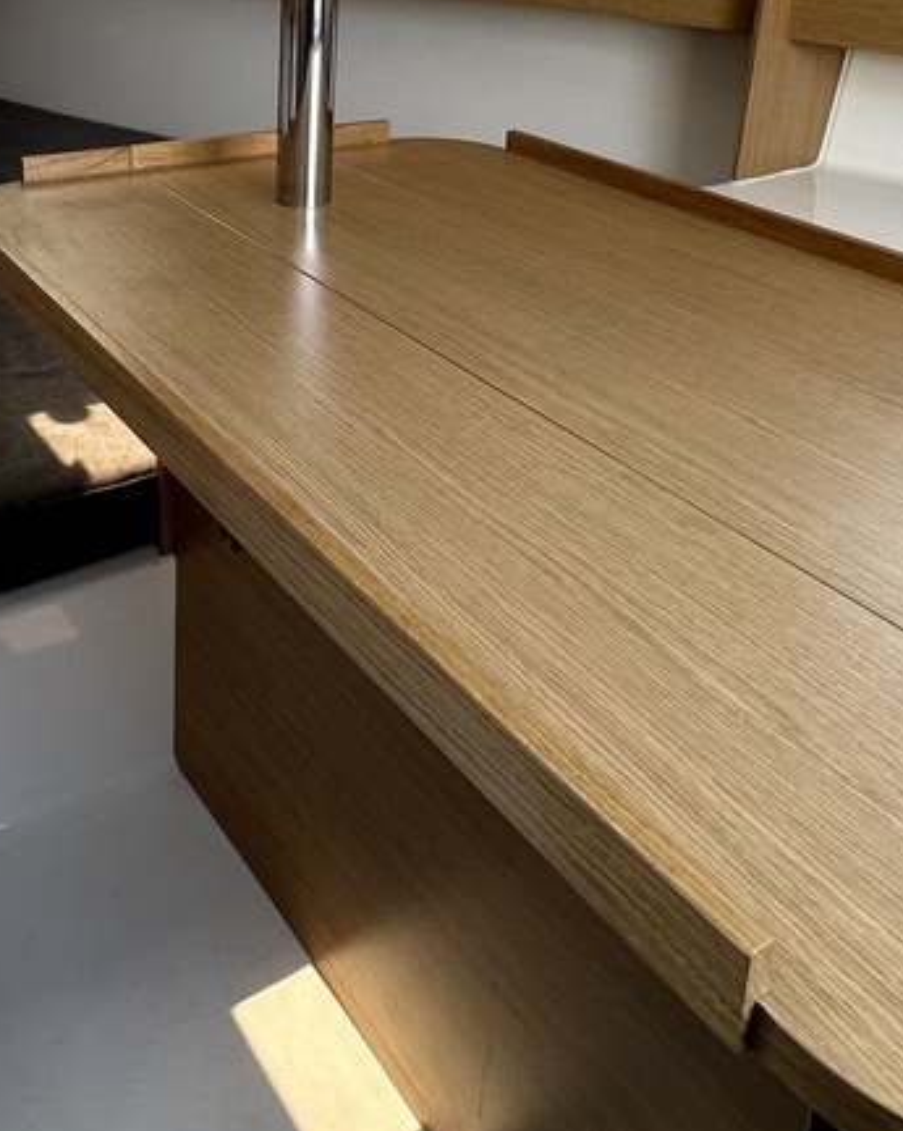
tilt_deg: -15.2
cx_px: 314
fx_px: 1271
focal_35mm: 38
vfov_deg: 44.7
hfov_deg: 38.7
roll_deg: -1.1
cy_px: 170
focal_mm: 2.22
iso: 100
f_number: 2.2
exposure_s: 1/99
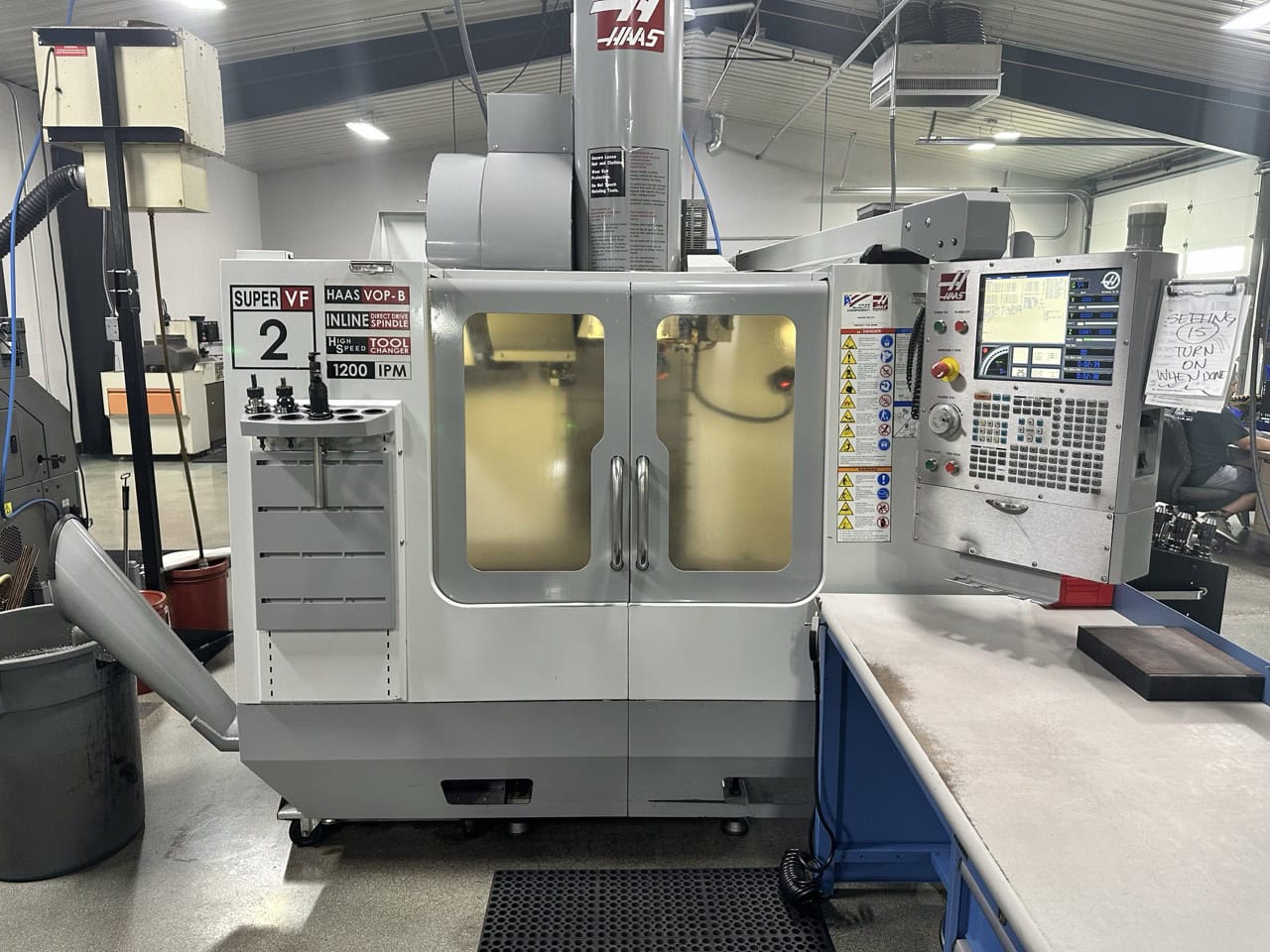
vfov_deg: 56.8
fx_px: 881
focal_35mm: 24
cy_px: 476
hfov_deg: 71.6
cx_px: 635
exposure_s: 1/60
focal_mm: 6.9
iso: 160
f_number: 1.8
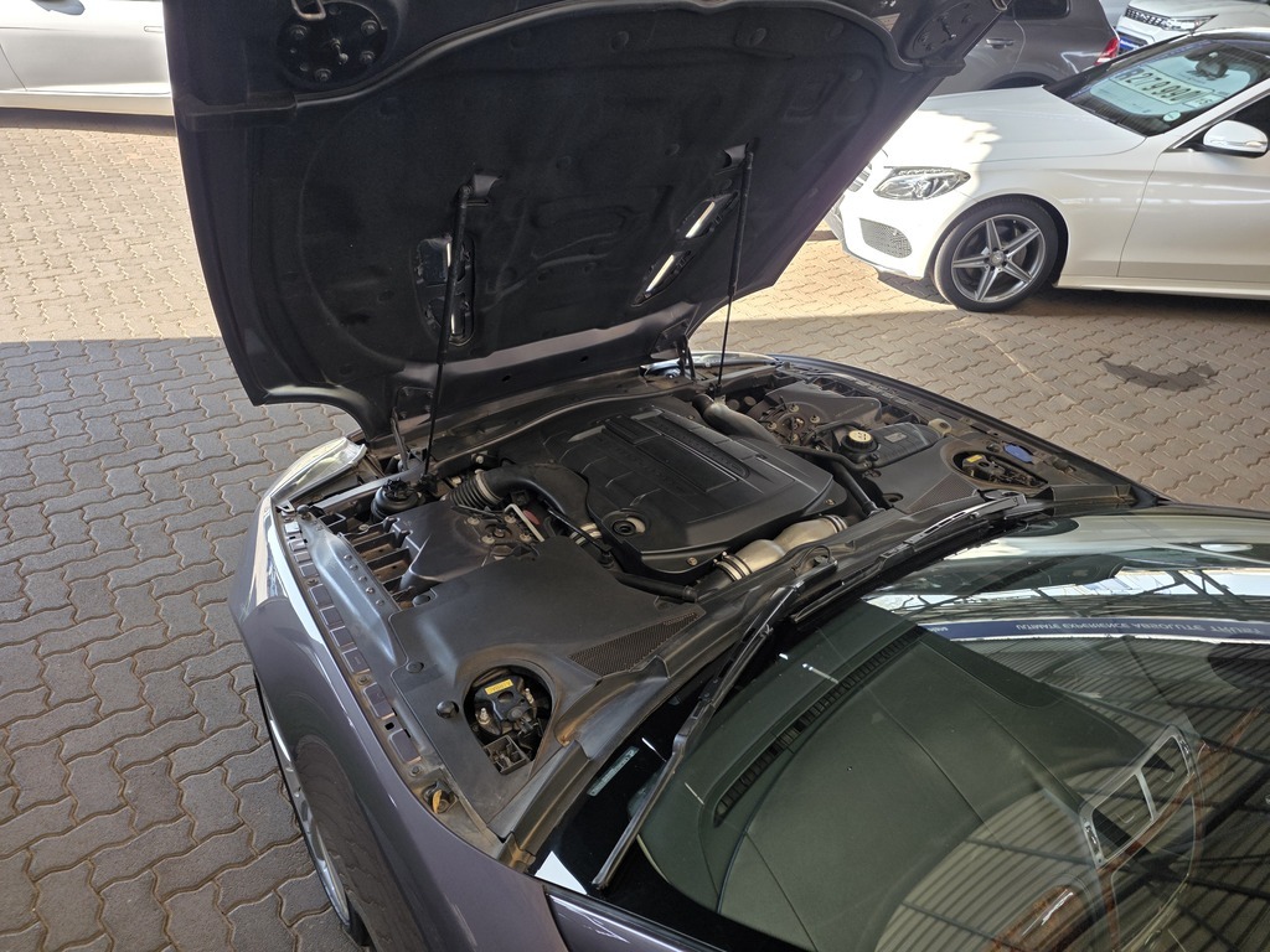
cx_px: 635
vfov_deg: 58.9
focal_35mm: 23
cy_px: 476
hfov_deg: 73.9
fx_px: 844
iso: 50
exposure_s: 1/180
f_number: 1.7
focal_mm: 6.25
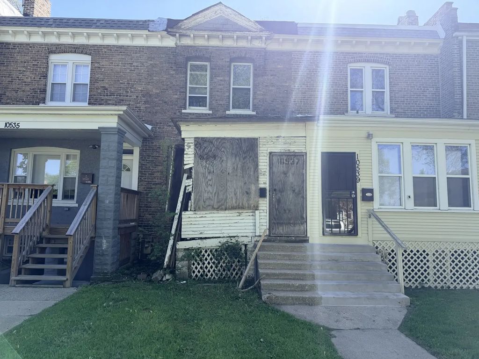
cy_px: 180
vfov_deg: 56.8
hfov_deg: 71.6
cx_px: 240
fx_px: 332
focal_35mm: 24
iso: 100
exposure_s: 1/2299
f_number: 1.78
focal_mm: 6.76
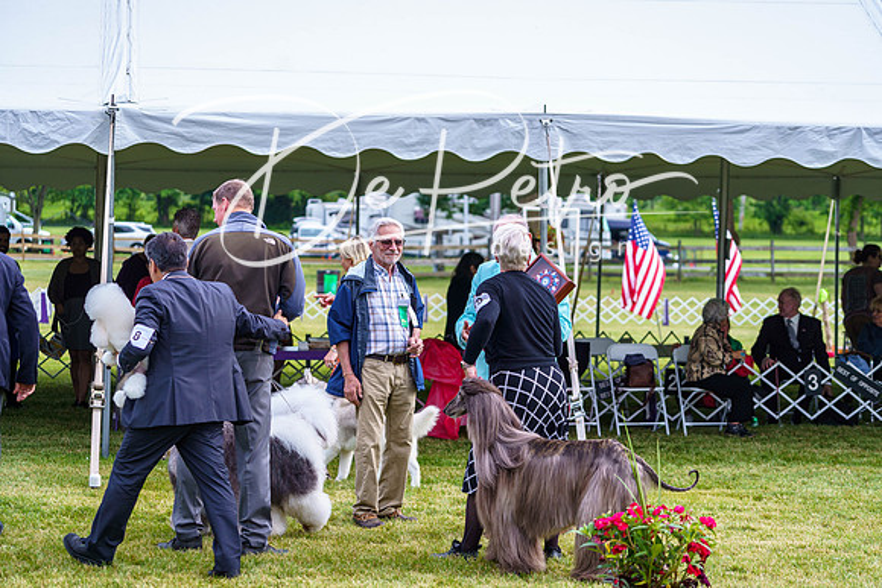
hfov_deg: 21.7
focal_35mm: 94
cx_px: 441
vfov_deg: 14.6
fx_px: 2303
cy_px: 294
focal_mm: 94
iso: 200
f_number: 4
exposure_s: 1/500
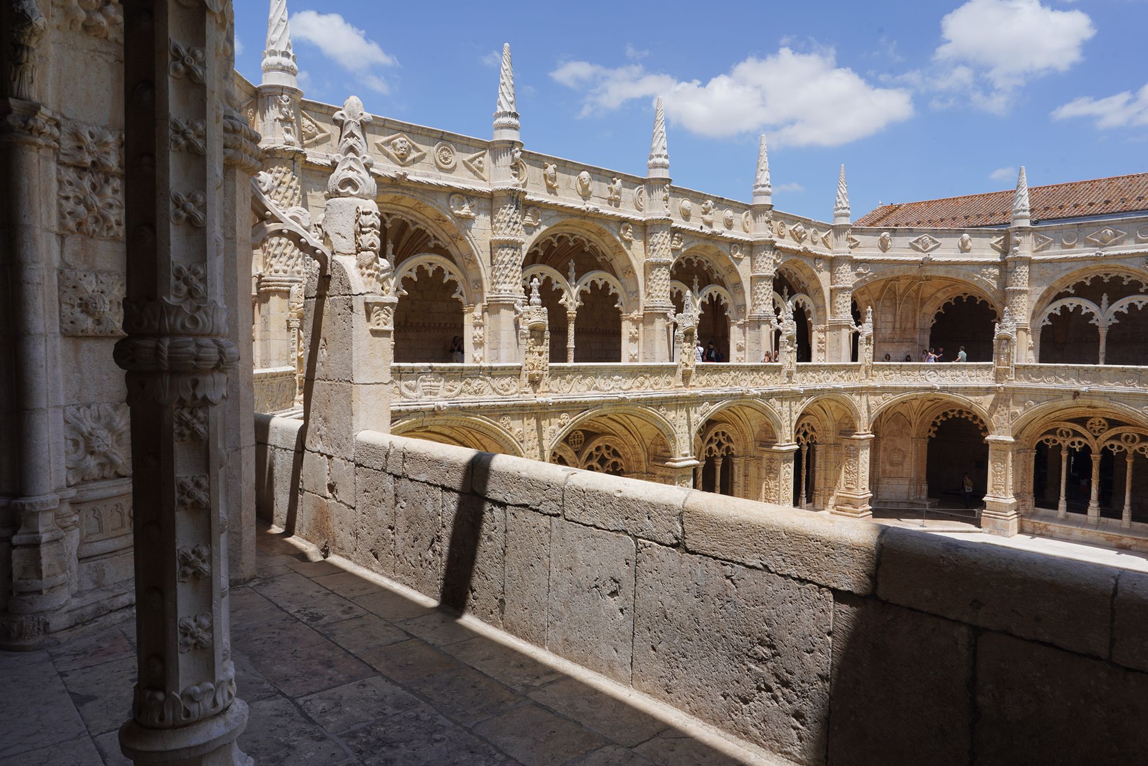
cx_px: 574
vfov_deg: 53.1
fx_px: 765
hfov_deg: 73.7
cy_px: 383
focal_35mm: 24
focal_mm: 24
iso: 100
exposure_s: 1/100
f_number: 16
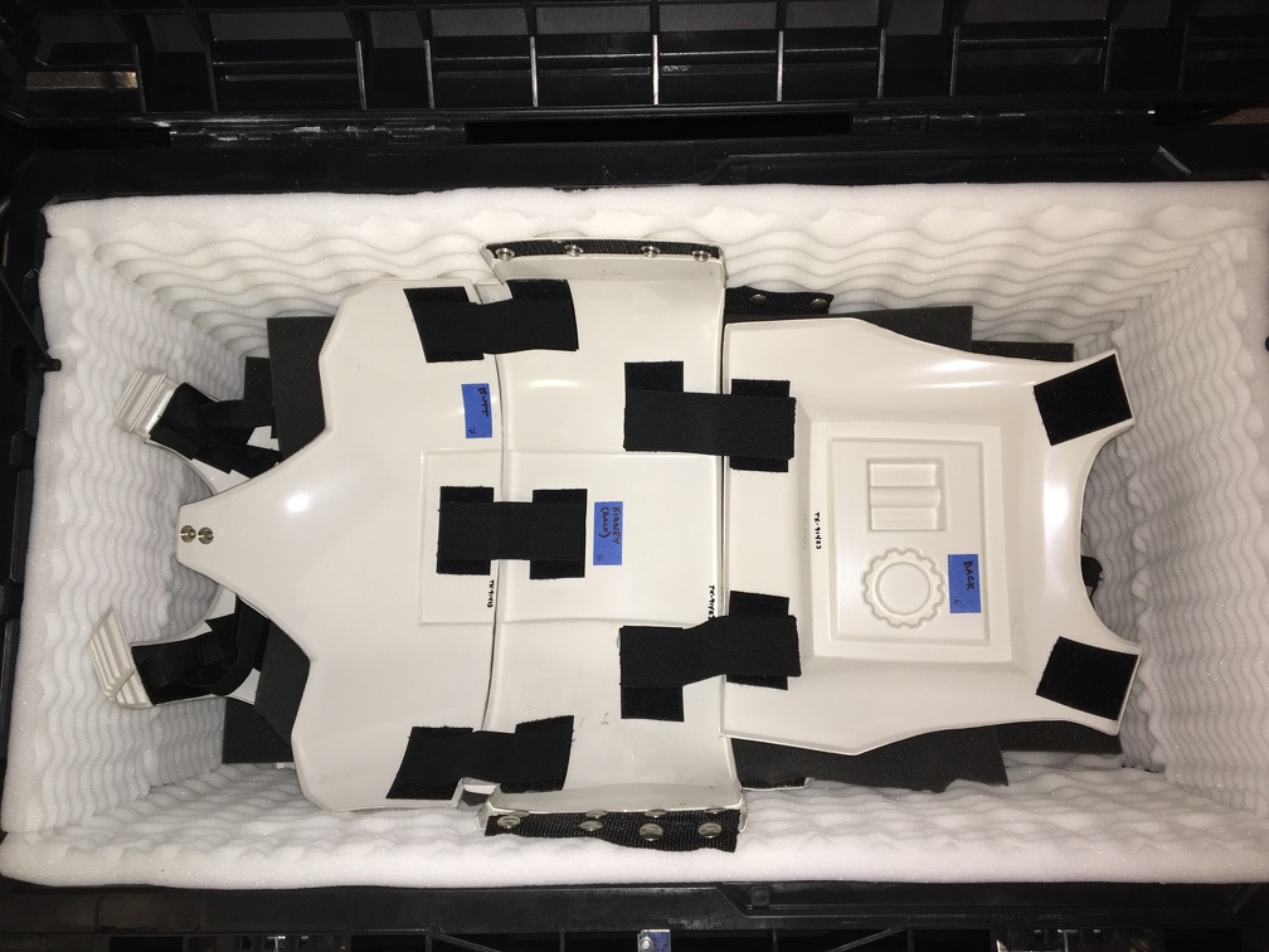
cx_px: 634
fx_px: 1063
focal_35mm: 29
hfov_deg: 61.7
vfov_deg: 48.2
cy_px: 476
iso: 40
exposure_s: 1/16
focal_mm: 4.15
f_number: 2.2
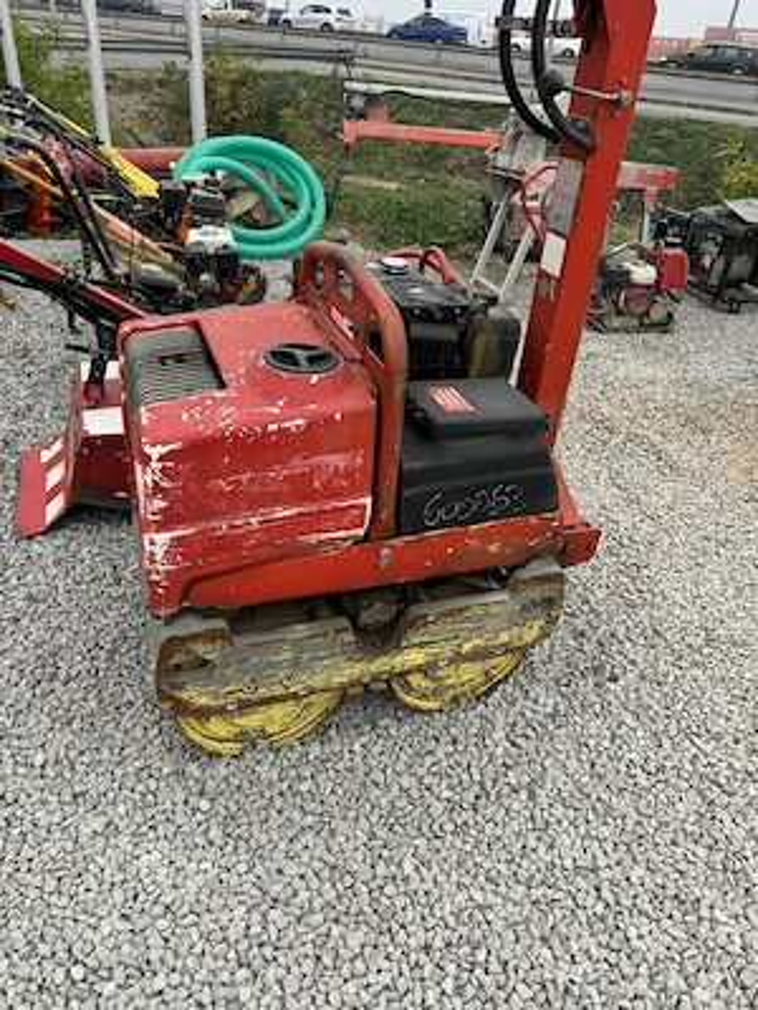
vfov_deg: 71.6
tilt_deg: -28.9
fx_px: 701
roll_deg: -3.7
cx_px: 379
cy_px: 505
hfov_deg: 56.8
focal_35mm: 24
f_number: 1.78
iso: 80
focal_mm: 6.76
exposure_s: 1/812
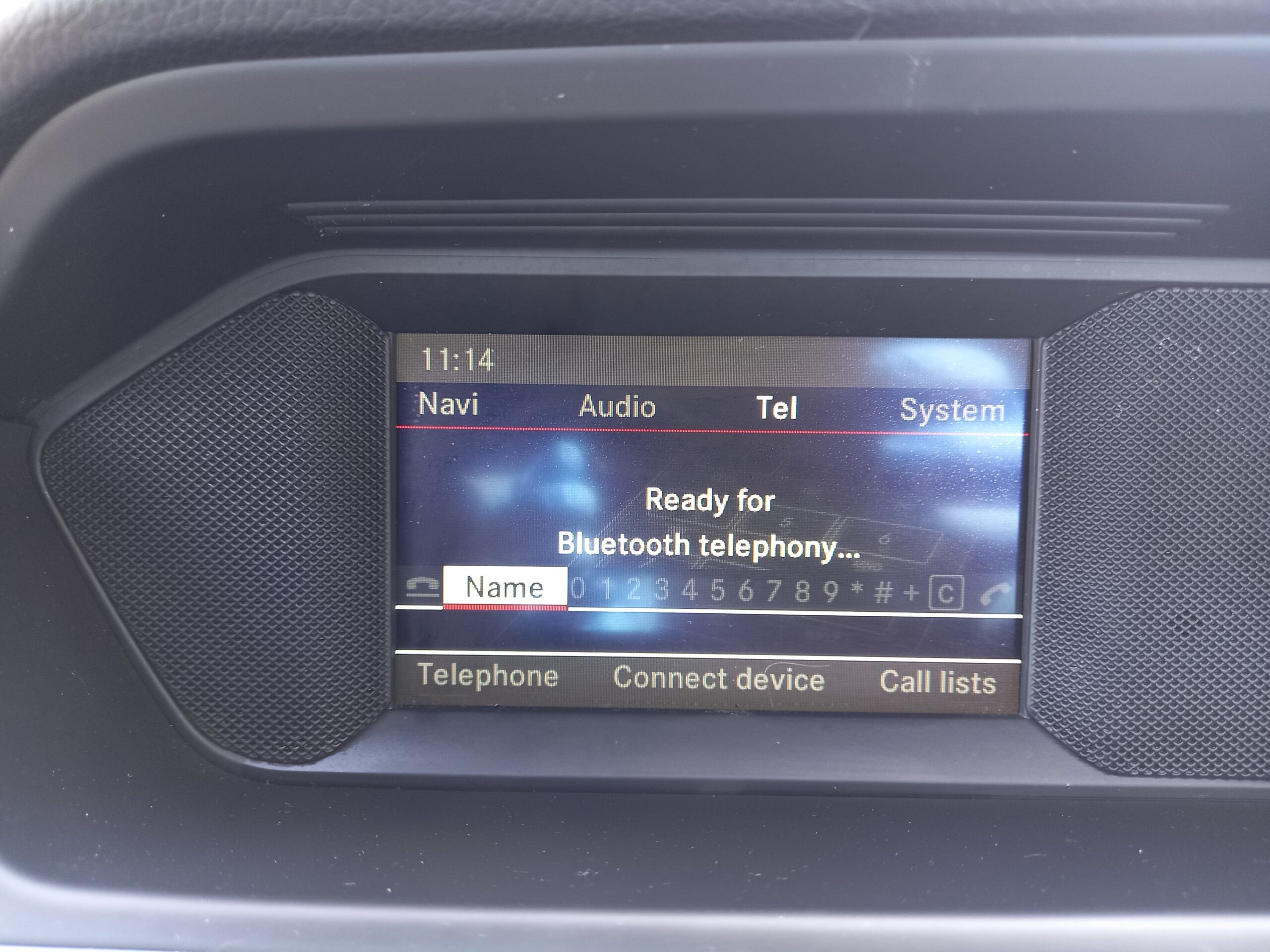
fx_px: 917
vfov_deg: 54.9
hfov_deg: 69.4
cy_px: 476
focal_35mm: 25
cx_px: 635
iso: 160
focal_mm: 4.6
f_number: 2
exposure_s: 1/30
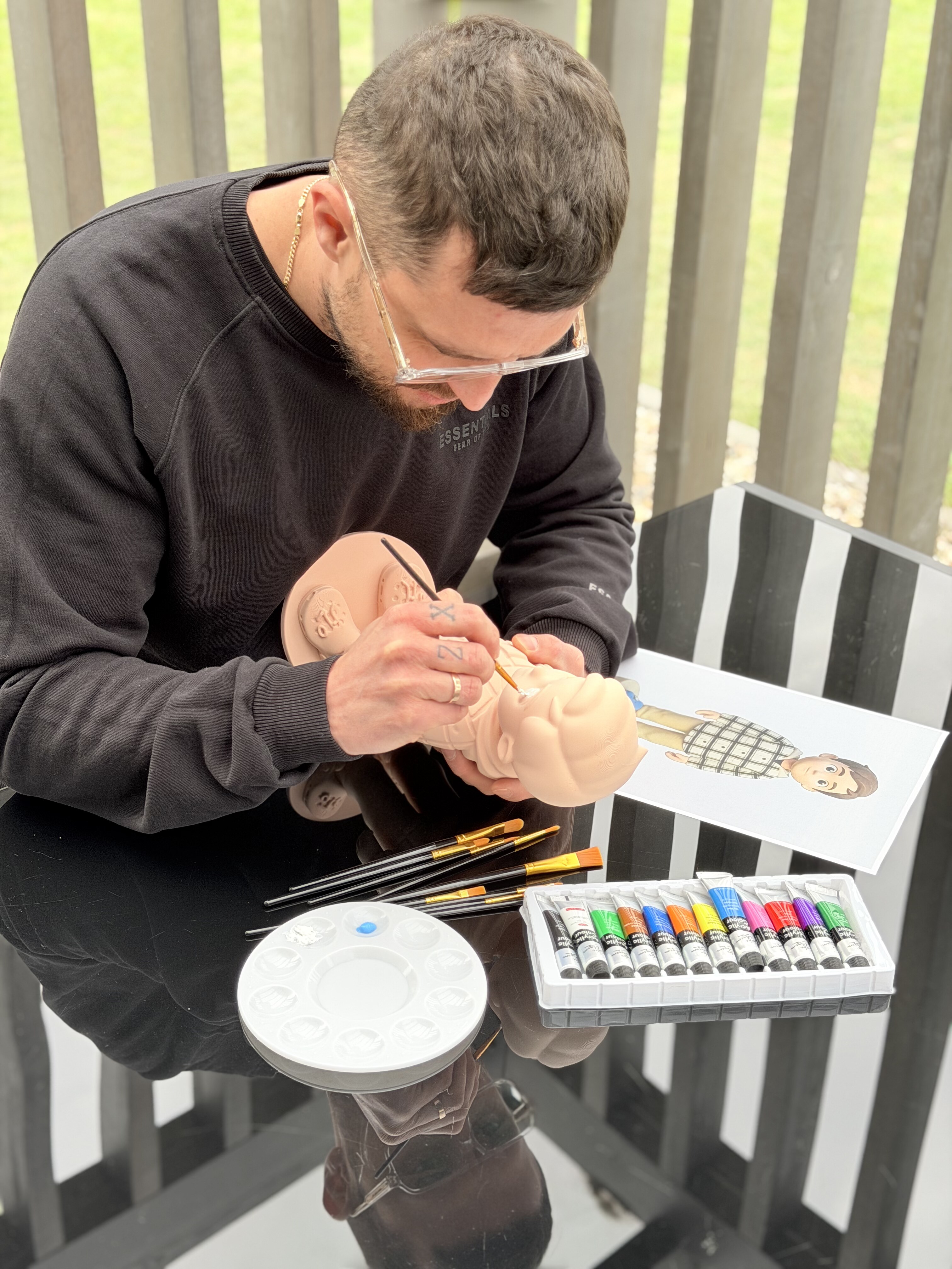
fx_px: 1760
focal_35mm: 48
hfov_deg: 30.3
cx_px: 476
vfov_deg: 39.7
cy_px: 634
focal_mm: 6.76
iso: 100
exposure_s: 1/699
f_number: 1.78
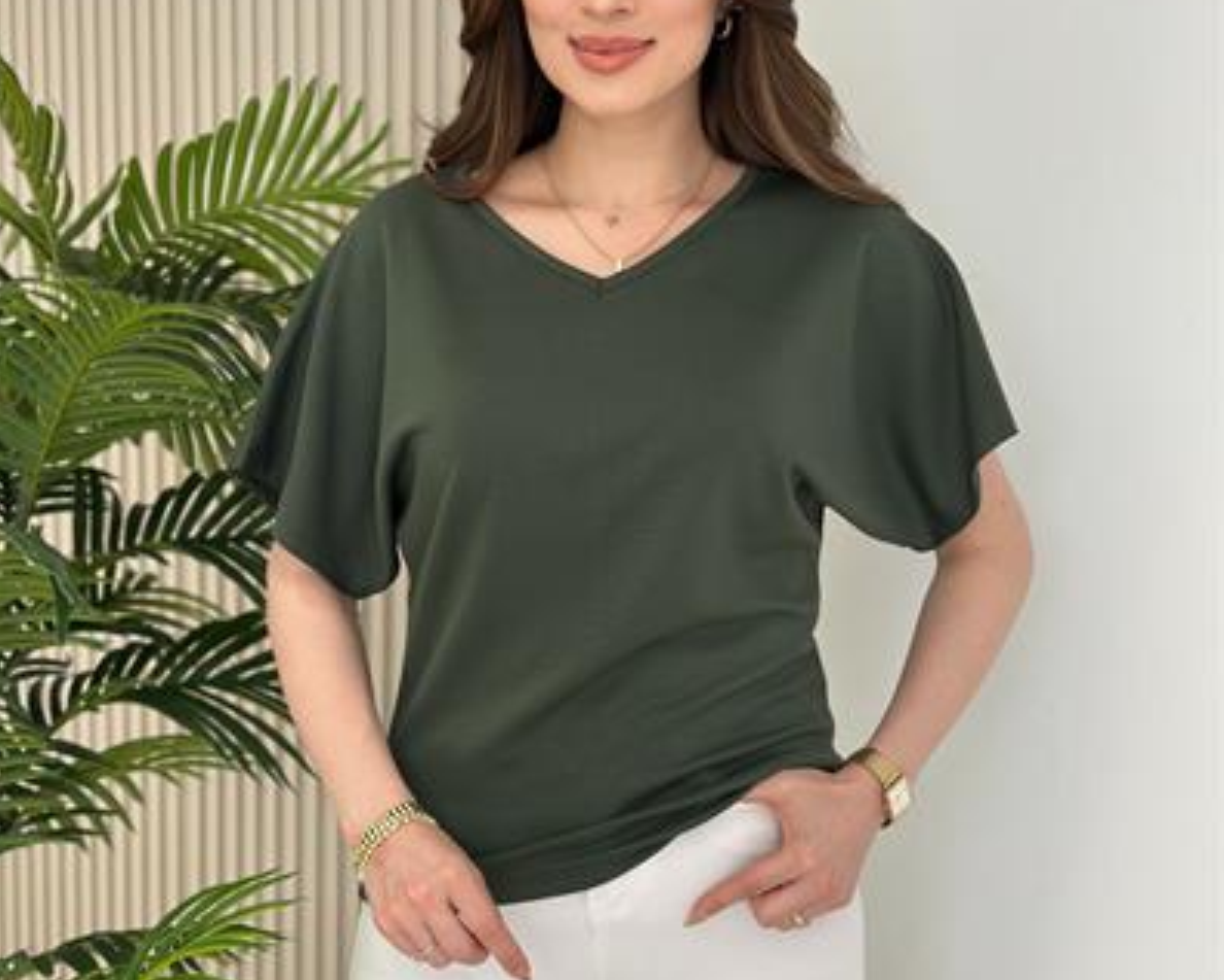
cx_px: 609
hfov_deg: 30.0
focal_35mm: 63
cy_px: 484
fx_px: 2283
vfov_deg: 24.2
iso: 80
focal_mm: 6.86
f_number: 1.78
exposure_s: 1/260
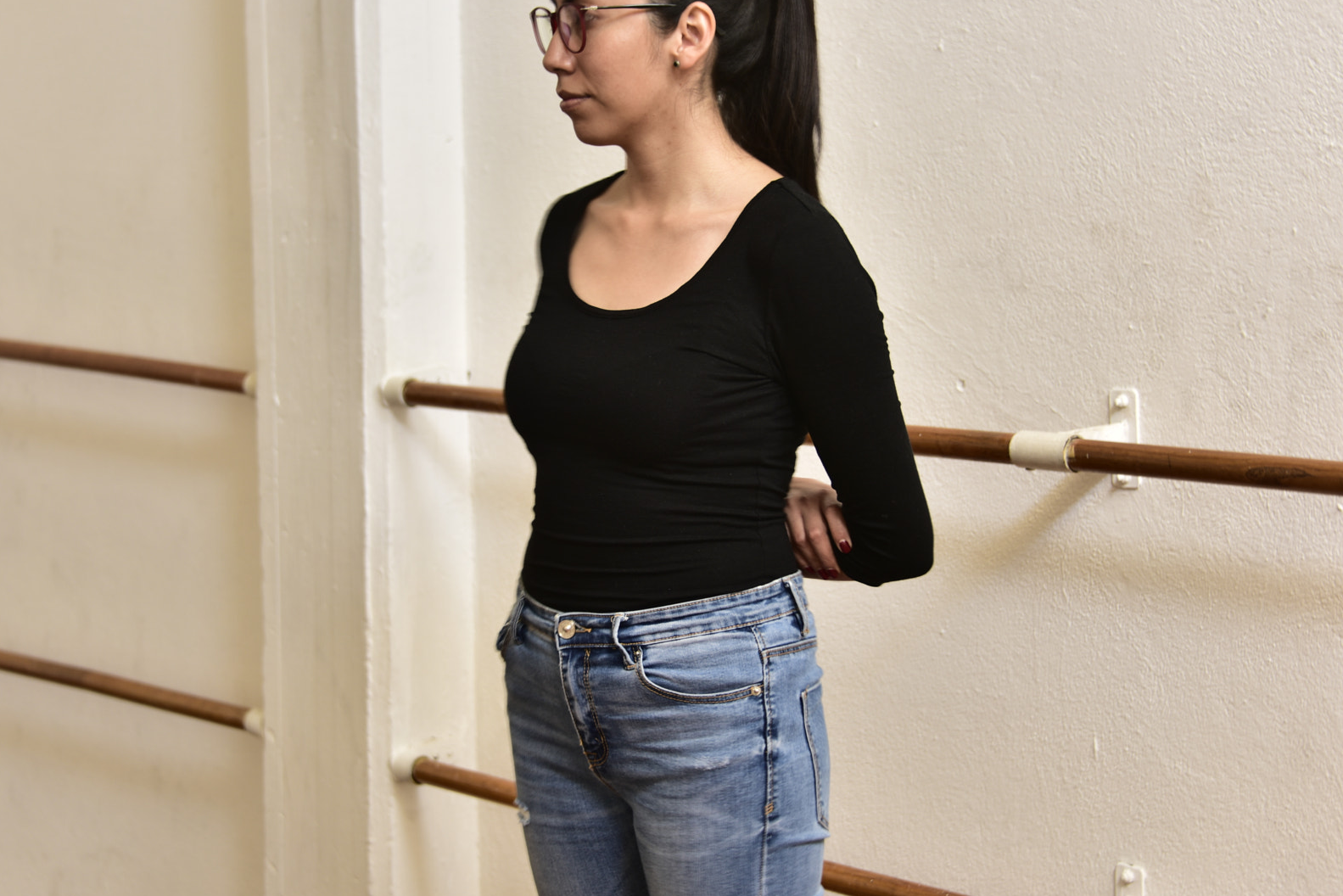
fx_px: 3283
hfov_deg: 23.1
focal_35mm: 88
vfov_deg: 15.5
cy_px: 421
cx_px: 625
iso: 64
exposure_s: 1/3
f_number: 4.8
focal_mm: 68
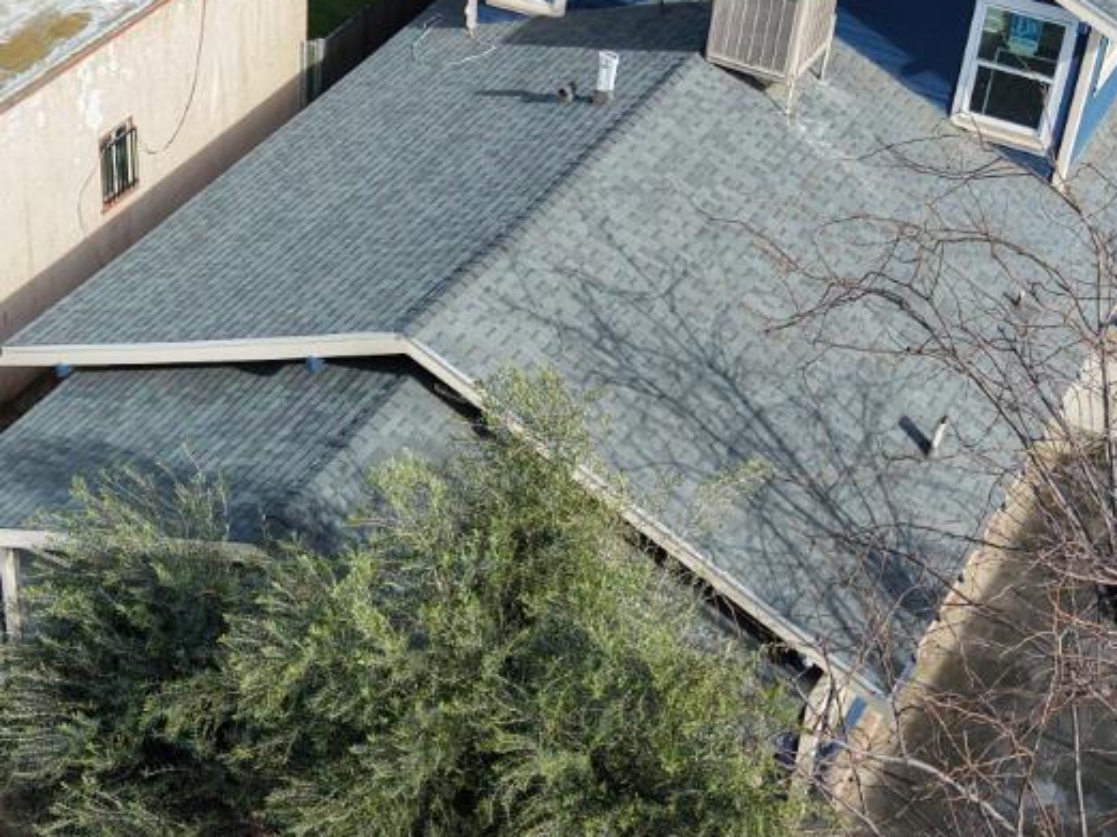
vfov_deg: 21.3
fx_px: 2225
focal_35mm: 69
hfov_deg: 27.8
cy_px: 455
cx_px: 270
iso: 290
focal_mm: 8.67
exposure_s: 1/4000
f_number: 1.8
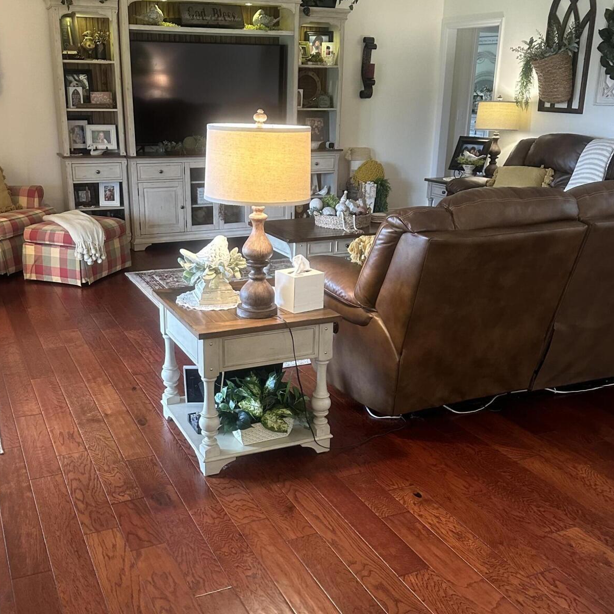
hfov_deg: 45.9
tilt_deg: -16.7
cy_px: 318
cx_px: 268
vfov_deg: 46.0
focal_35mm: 36
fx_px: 722
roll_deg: -0.9
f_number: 1.78
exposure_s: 1/60
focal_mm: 6.86
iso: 500
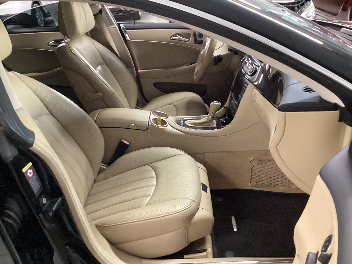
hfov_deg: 58.4
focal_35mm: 31
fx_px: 315
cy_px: 132
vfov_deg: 45.4
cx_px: 176
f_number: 2.4
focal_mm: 3.3
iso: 500
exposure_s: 1/25
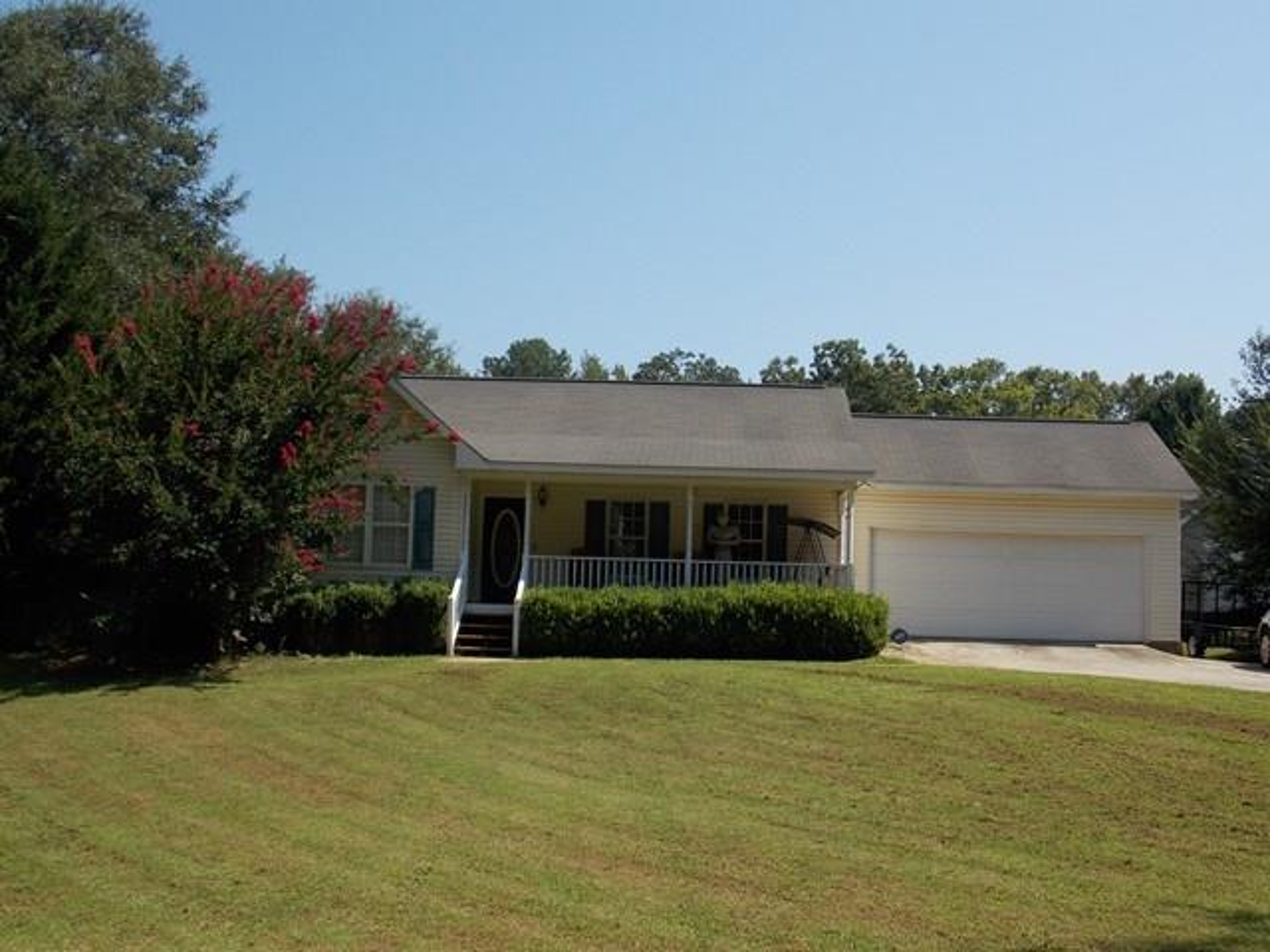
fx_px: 1504
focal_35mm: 41
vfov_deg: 35.1
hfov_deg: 45.8
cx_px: 635
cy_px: 476
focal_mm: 7.3
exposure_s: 1/640
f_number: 3.6
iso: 80
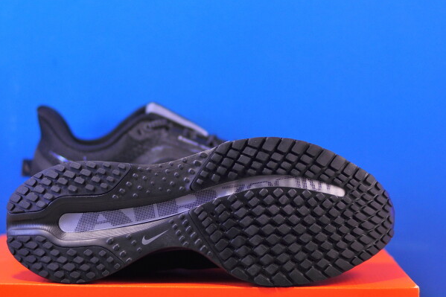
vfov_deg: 13.7
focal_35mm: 100
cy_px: 122
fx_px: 1238
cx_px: 191
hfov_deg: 20.4
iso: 250
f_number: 2
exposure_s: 1/320
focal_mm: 50
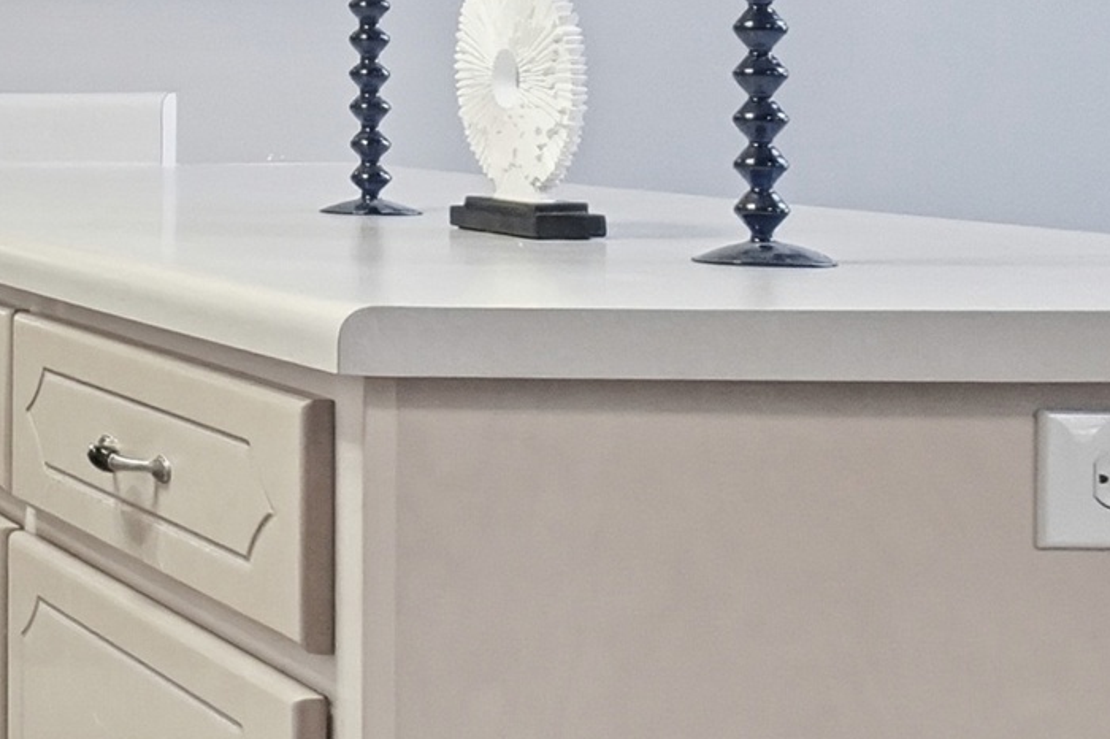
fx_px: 2311
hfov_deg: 20.6
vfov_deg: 17.9
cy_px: 94
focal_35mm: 75
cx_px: -783
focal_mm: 14
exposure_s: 1/125
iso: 160
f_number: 4
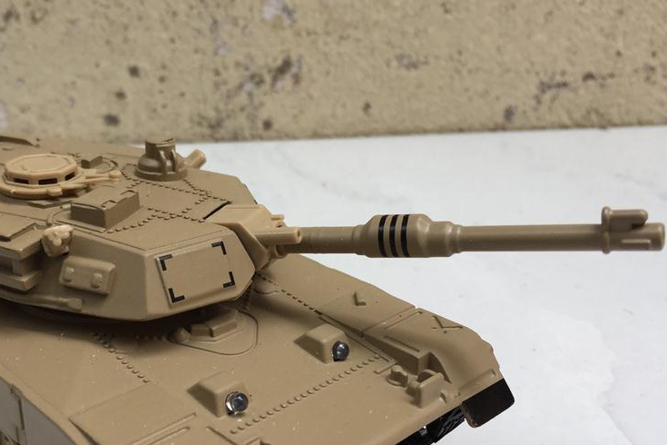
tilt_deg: -26.6
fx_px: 778
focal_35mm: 42
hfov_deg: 45.8
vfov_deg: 31.7
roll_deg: -1.5
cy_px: 283
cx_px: 235
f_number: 2.2
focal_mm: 4.15
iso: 32
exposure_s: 1/384
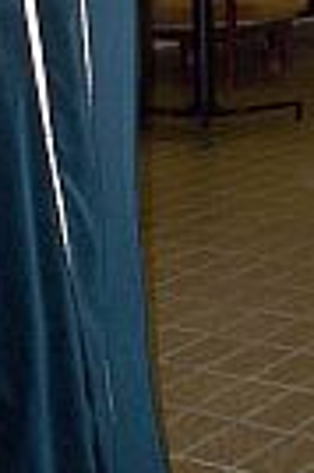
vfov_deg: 16.0
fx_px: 1561
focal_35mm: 119
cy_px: -201
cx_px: 97
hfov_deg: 11.5
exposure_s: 1/60
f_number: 2.7
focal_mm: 5.6
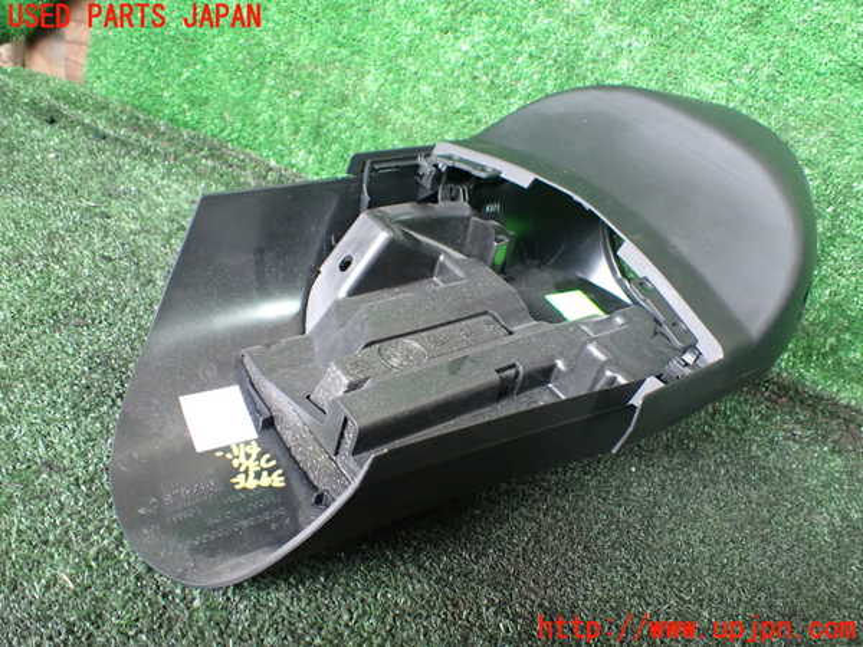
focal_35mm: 30
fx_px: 748
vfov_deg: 46.8
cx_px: 432
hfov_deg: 60.0
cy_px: 324
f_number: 2.3
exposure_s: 1/40
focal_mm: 5.4
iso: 800
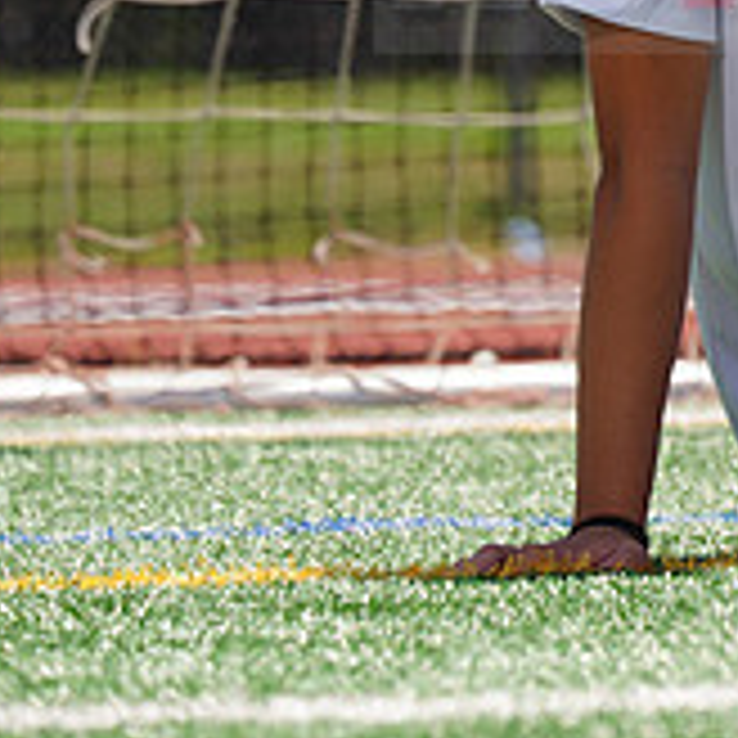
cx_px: 1130
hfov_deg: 1.6
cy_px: -81
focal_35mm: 1129
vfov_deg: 1.6
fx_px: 27232
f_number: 13
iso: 200
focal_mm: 376
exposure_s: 1/250
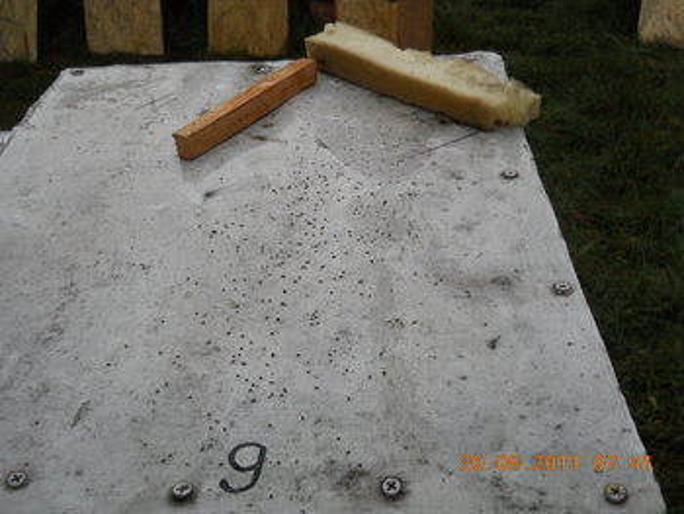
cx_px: 342
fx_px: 811
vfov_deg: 35.2
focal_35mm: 41
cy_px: 257
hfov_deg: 45.7
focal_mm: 6.72
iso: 80
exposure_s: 1/30
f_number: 3.1
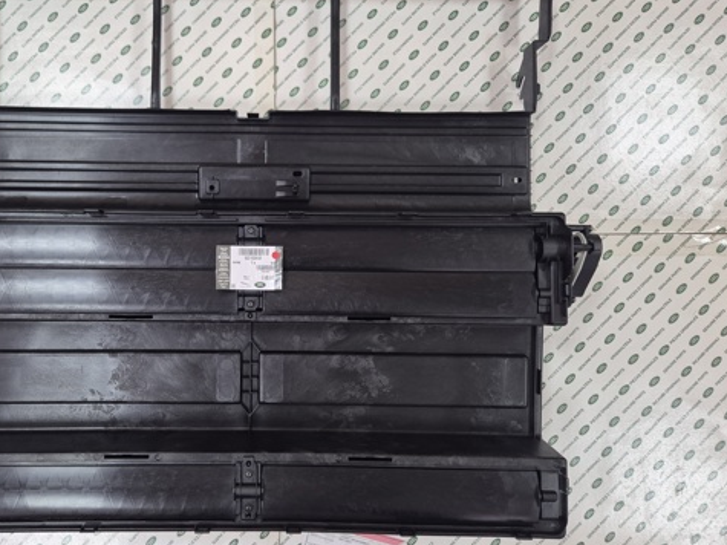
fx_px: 651
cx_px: 256
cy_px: 257
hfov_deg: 57.4
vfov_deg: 45.4
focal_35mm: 31
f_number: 1.8
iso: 160
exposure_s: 1/100
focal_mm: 5.4
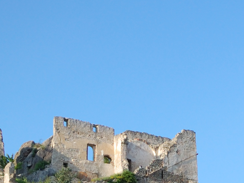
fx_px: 775
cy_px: 285
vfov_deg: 12.7
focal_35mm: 110
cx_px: 308
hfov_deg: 16.9
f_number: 3.8
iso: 200
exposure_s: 1/800
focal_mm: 20
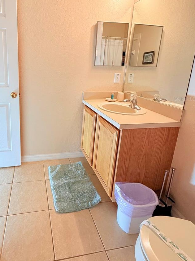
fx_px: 150
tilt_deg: -11.8
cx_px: 57
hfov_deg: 63.3
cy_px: 99
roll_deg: -2.1
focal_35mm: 20
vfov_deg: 80.3
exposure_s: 1/103
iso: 200
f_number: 2.2
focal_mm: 2.22
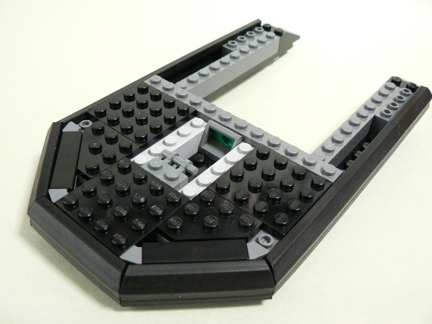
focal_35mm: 36
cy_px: 162
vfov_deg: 39.7
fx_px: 449
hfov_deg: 51.4
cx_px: 216
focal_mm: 6
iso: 200
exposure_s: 1/13
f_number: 2.8
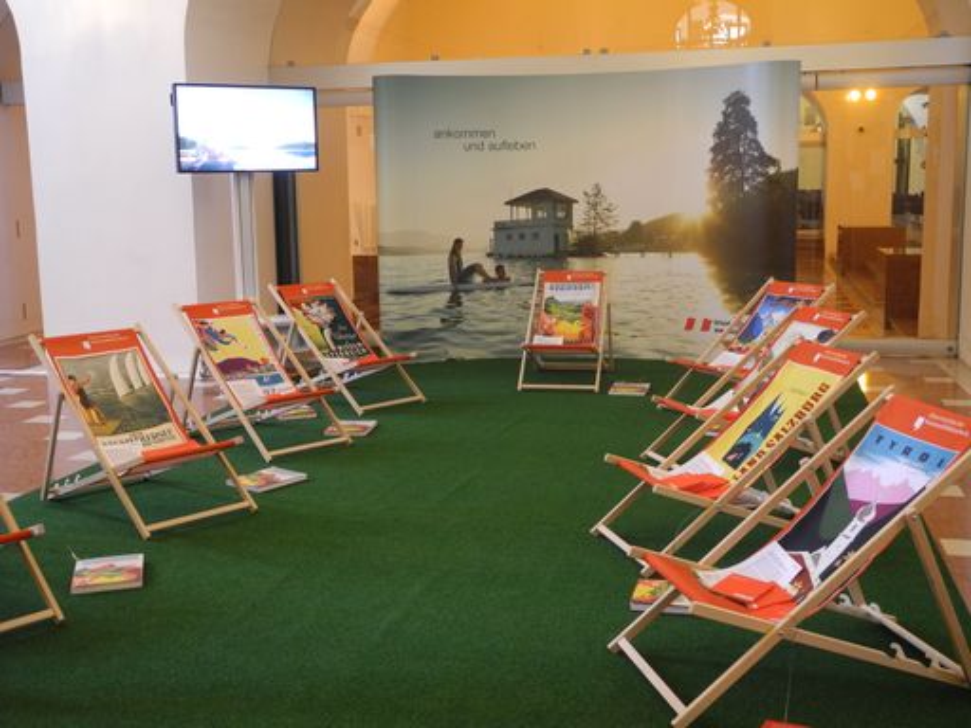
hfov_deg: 45.8
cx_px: 486
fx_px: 1150
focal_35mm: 41
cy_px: 364
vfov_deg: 35.1
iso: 400
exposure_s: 1/25
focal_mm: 8.8
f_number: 3.2
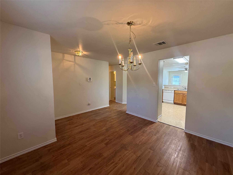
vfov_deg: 85.7
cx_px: 116
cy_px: 88
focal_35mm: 14
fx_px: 94
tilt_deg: -3.5
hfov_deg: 102.1
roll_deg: +0.1
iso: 200
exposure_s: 1/60
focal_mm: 2.22
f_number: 2.2
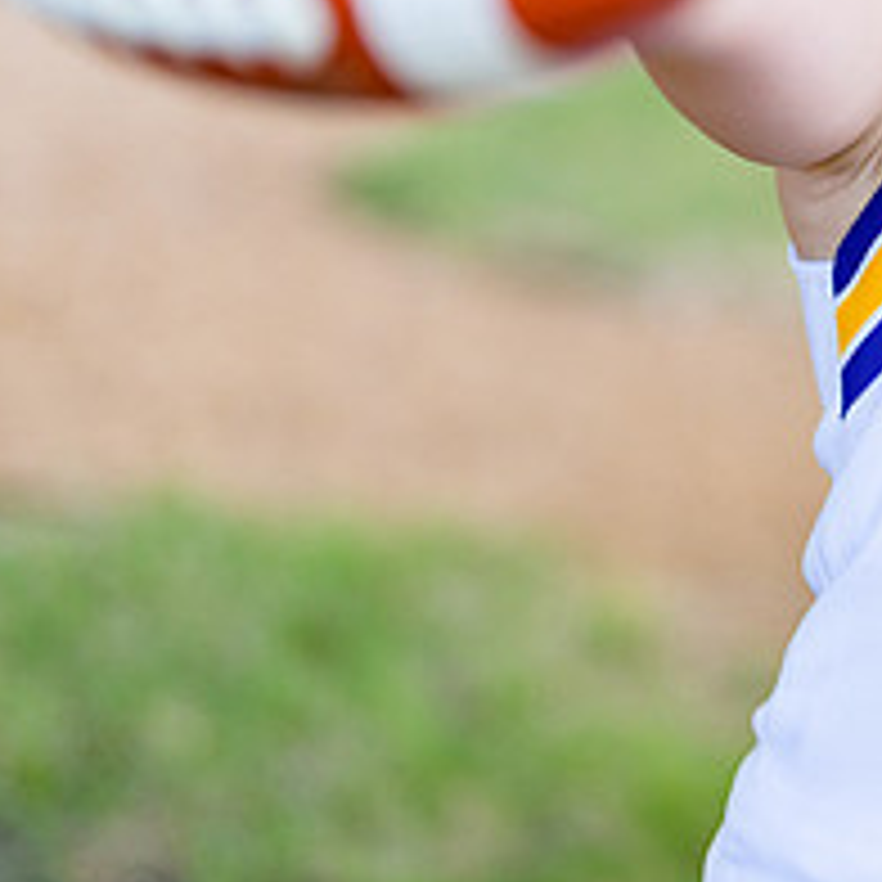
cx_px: 1201
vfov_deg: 11.7
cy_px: -27
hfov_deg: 11.4
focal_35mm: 148
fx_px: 4266
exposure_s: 1/400
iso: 400
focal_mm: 50
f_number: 1.2
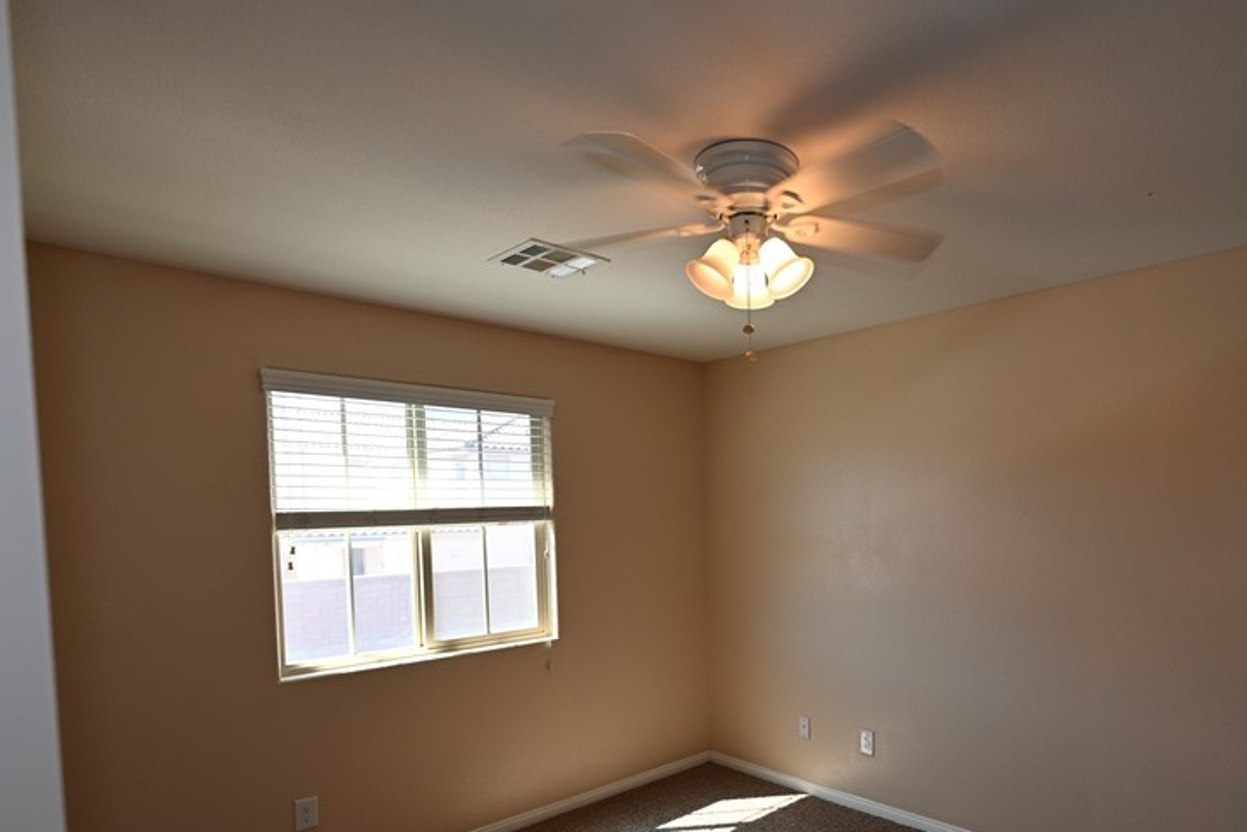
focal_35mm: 21
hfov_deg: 79.7
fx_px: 728
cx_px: 780
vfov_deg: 58.2
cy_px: 551
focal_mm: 14
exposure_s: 1/60
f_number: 4
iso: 320
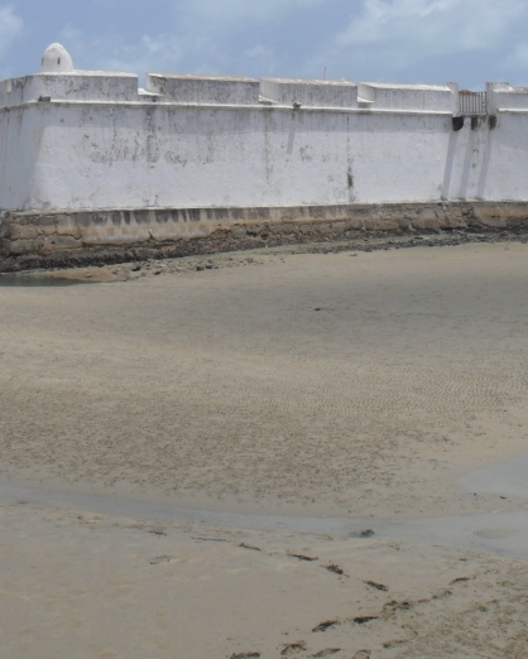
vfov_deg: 28.2
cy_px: 234
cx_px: 380
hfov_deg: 22.7
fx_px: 1308
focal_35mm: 67
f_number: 8.4
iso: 100
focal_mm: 6.3
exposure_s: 1/350
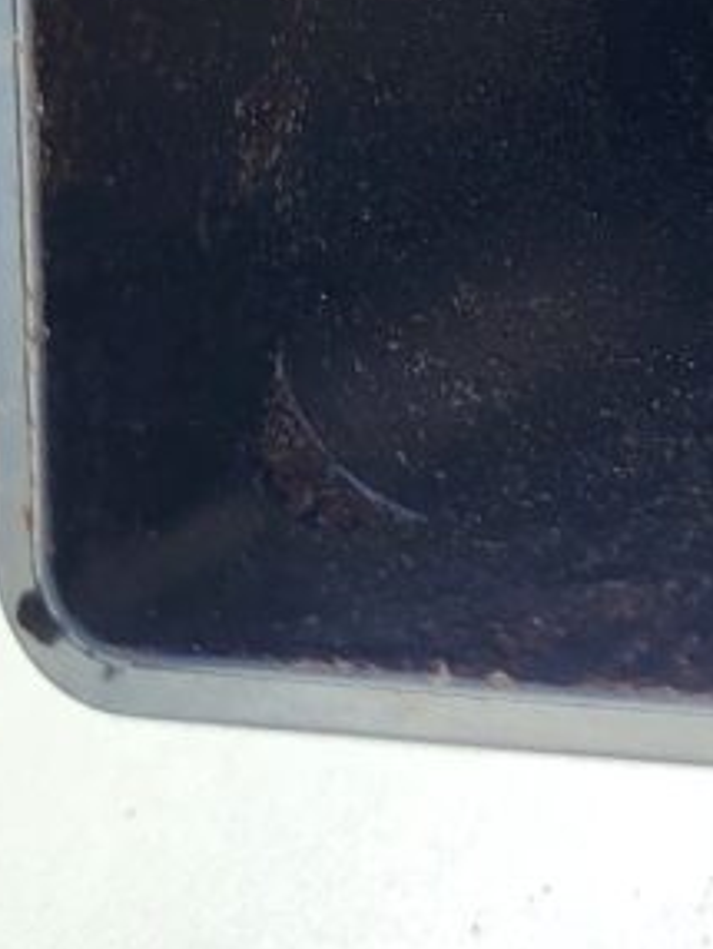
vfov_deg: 19.9
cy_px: -159
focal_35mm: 93
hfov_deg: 14.6
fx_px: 2550
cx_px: 1118
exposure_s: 1/2066
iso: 40
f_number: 1.8
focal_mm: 5.4
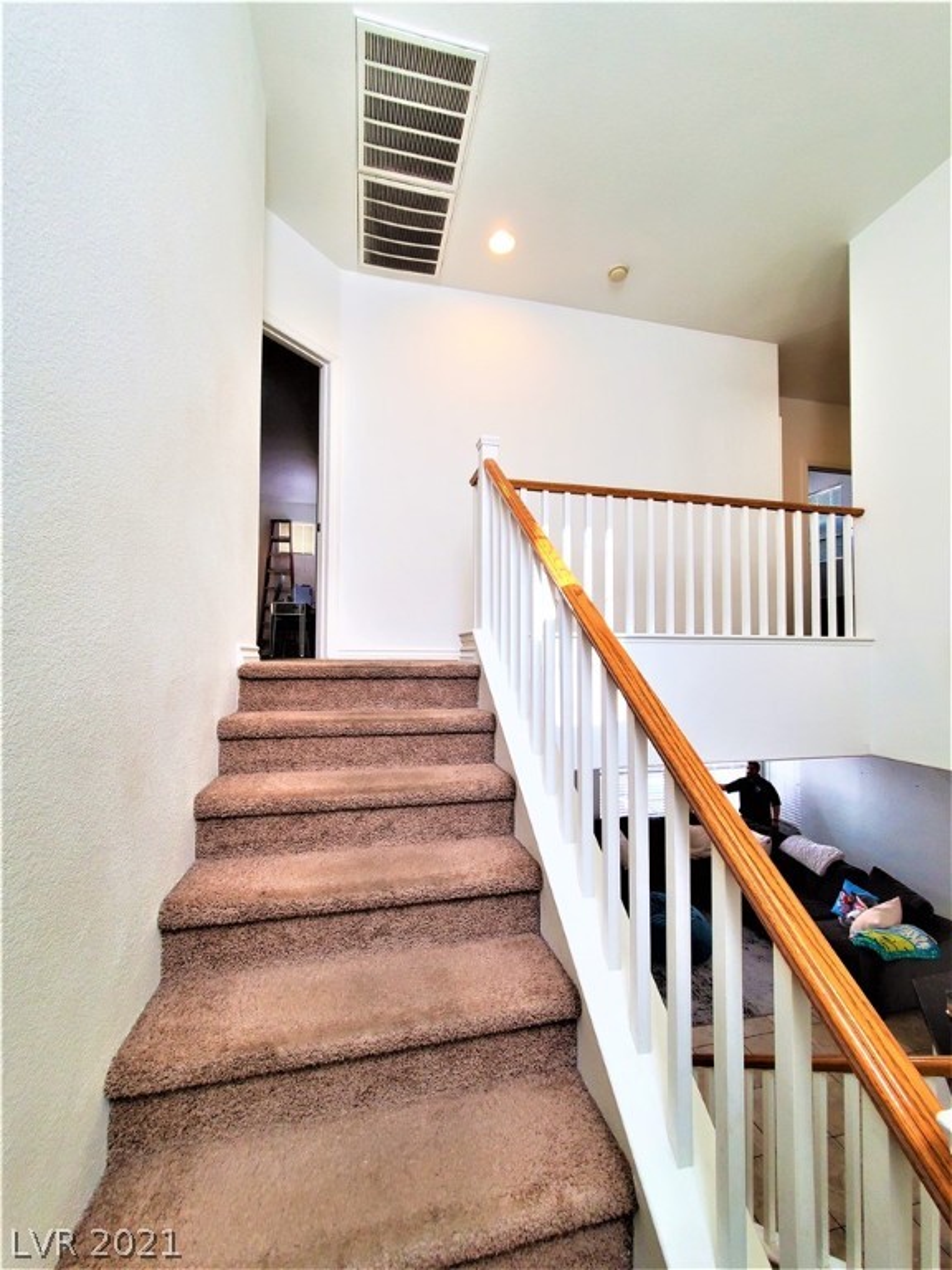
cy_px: 635
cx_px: 476
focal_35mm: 13
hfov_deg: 89.9
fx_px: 477
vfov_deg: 106.2
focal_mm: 1.8
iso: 100
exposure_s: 1/59
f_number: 2.2
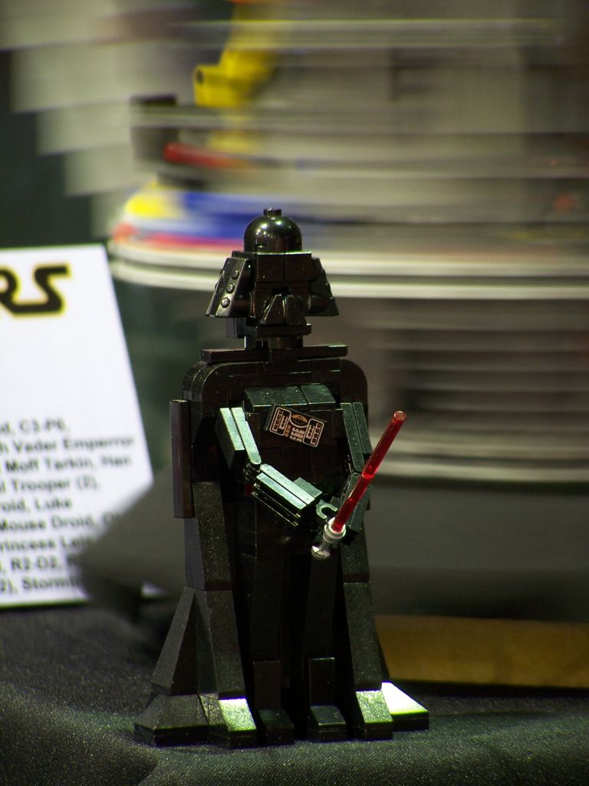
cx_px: 294
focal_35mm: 380
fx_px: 8621
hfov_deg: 3.9
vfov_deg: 5.2
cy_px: 393
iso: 80
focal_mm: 63
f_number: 3.7
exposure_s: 2
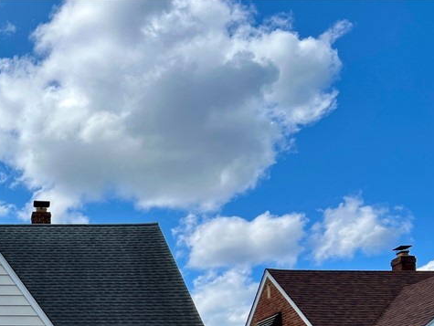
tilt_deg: +6.0
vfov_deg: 24.6
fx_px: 703
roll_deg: -0.4
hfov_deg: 31.4
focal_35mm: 56
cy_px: 349
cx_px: -14
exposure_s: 1/5882
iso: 50
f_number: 1.5
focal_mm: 5.7
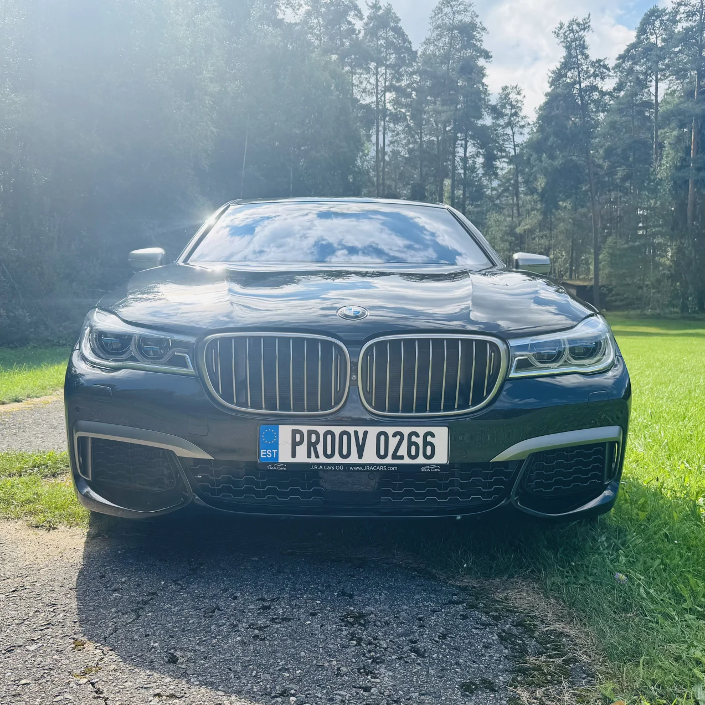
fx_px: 737
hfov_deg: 51.1
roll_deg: -0.6
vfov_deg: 51.0
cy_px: 394
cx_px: 341
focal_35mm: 32
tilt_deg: -6.3
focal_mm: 6.76
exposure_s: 1/2710
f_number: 1.78
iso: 80
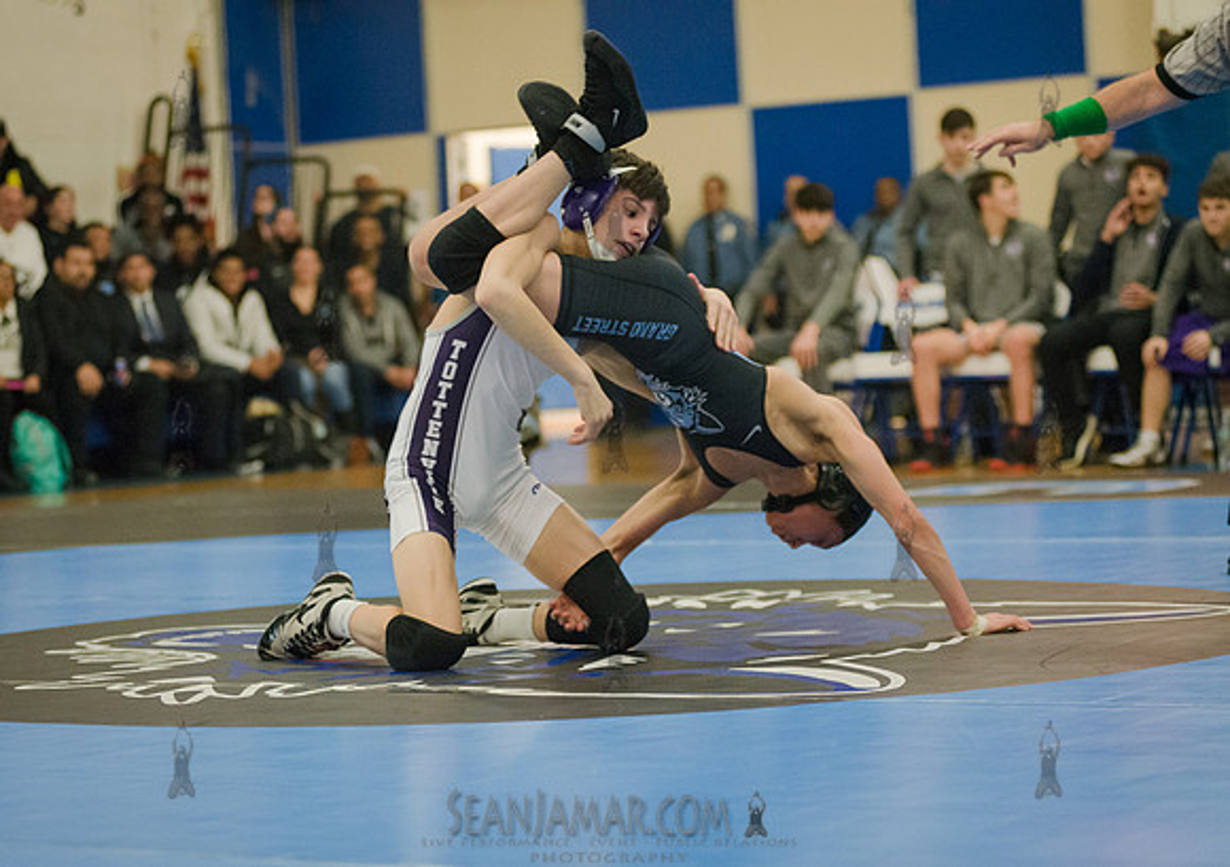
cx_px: 531
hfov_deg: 20.9
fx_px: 3340
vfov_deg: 14.8
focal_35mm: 96
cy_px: 466
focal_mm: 86
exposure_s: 1/250
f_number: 3.2
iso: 5000
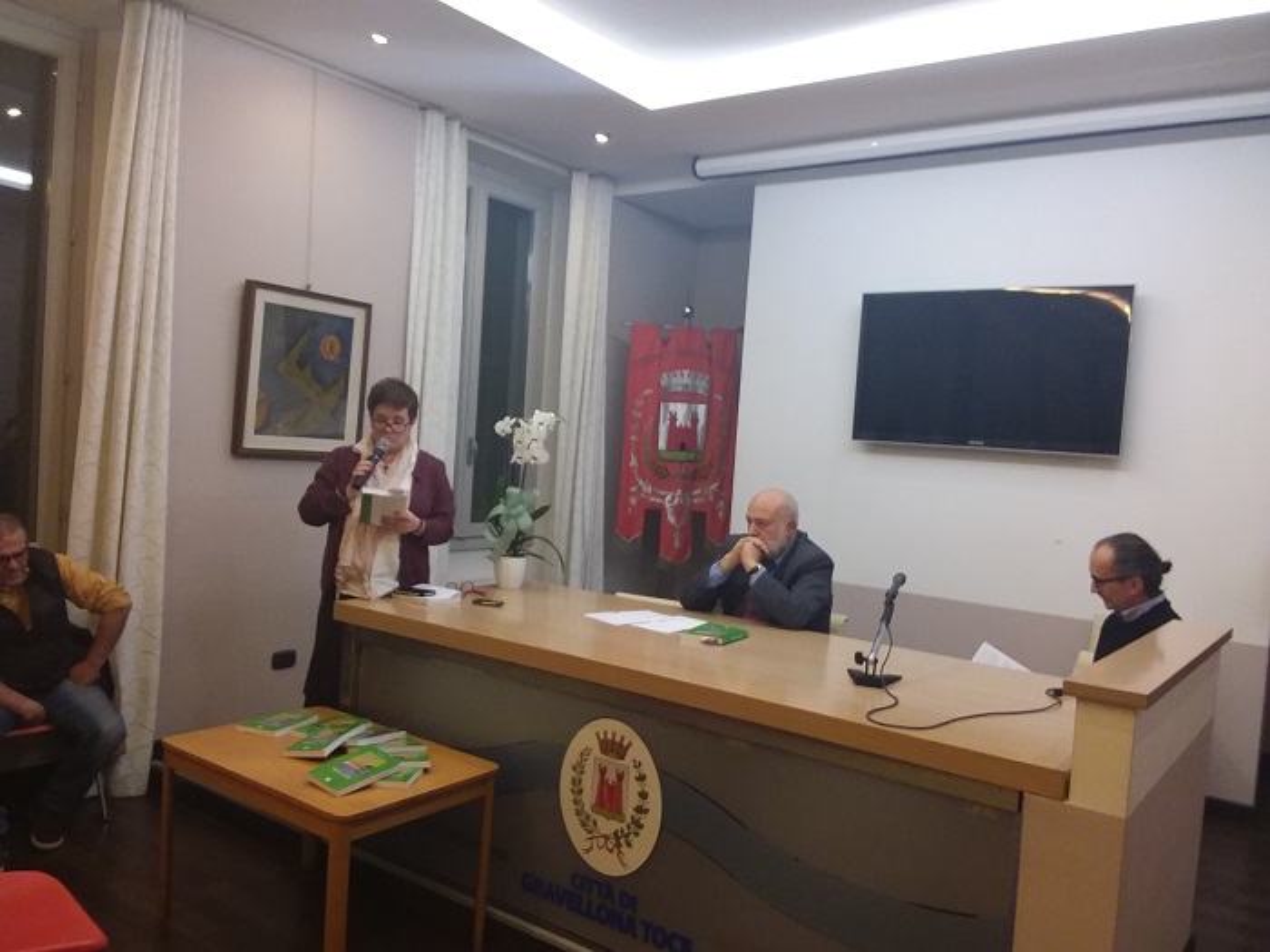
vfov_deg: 51.4
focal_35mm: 27
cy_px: 476
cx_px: 635
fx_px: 991
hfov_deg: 65.3
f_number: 1.9
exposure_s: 1/25
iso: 100
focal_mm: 2.91
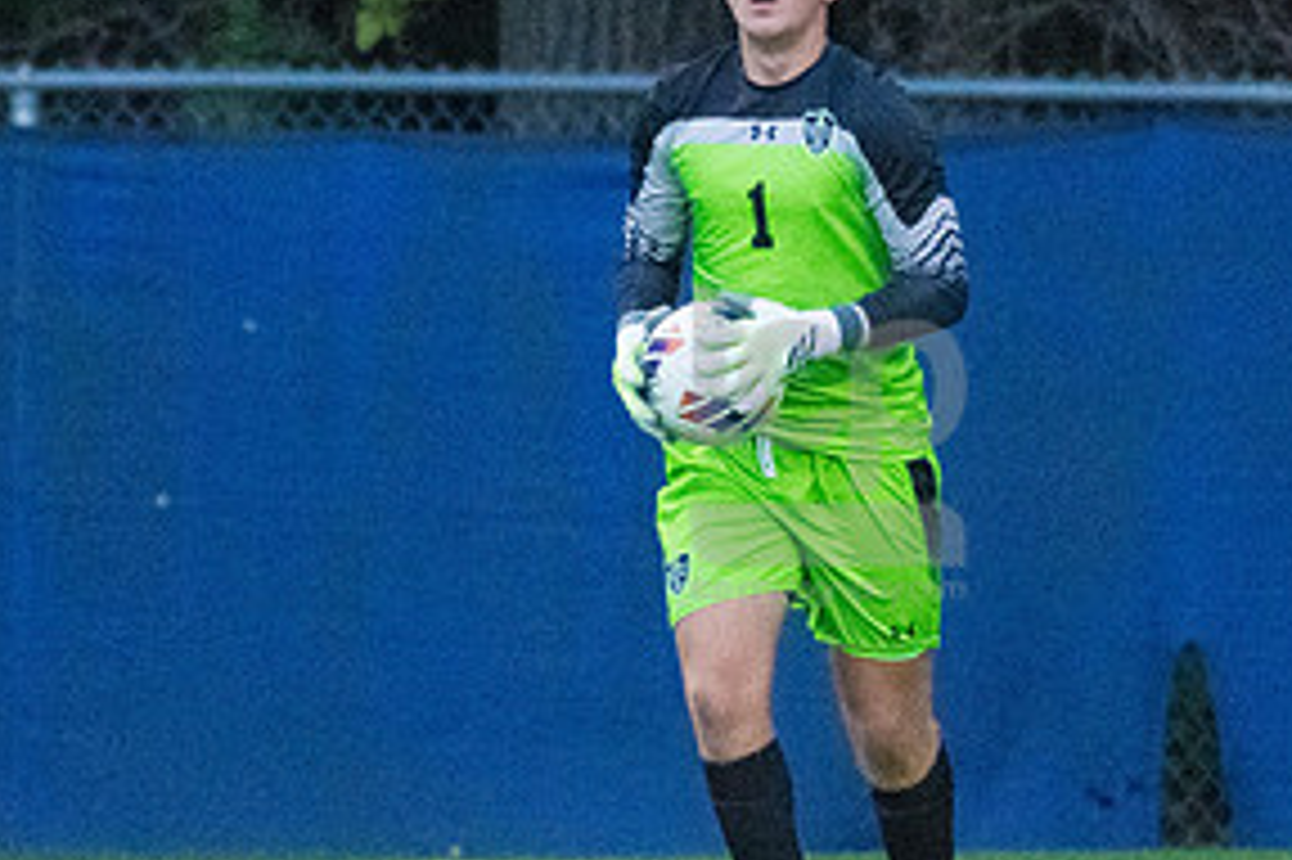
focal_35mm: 1061
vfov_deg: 1.3
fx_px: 38055
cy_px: 446
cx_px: 828
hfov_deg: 1.9
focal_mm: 350
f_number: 5.6
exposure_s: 1/2000
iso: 6400
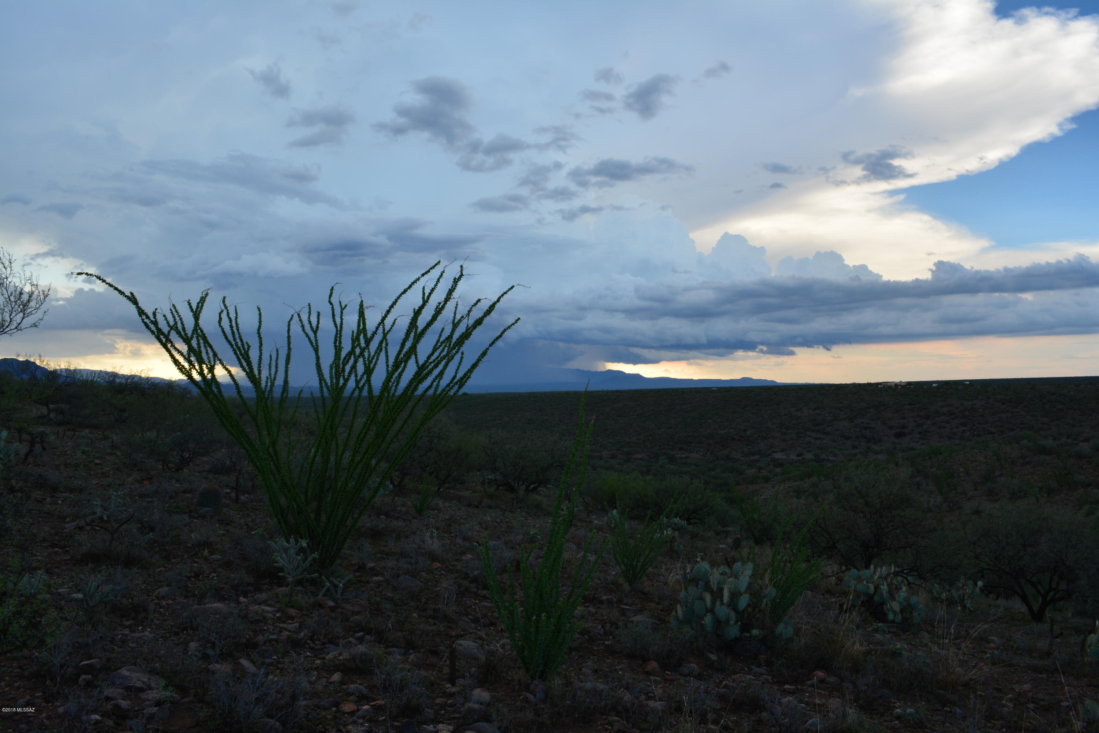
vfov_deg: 47.9
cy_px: 366
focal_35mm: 27
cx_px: 550
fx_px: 824
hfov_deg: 67.4
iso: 200
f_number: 10
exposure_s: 1/60
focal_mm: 18
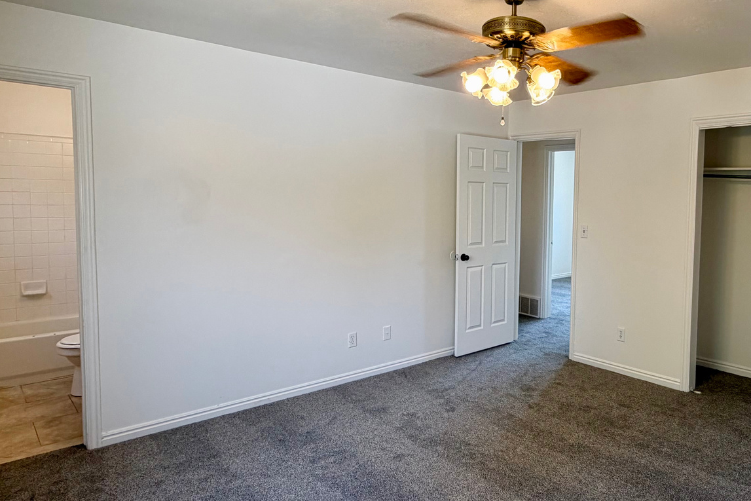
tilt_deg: -4.1
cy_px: 231
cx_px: 524
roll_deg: -1.1
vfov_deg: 49.5
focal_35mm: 26
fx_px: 542
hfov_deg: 66.7
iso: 100
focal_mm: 2.22
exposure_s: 1/120
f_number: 2.2
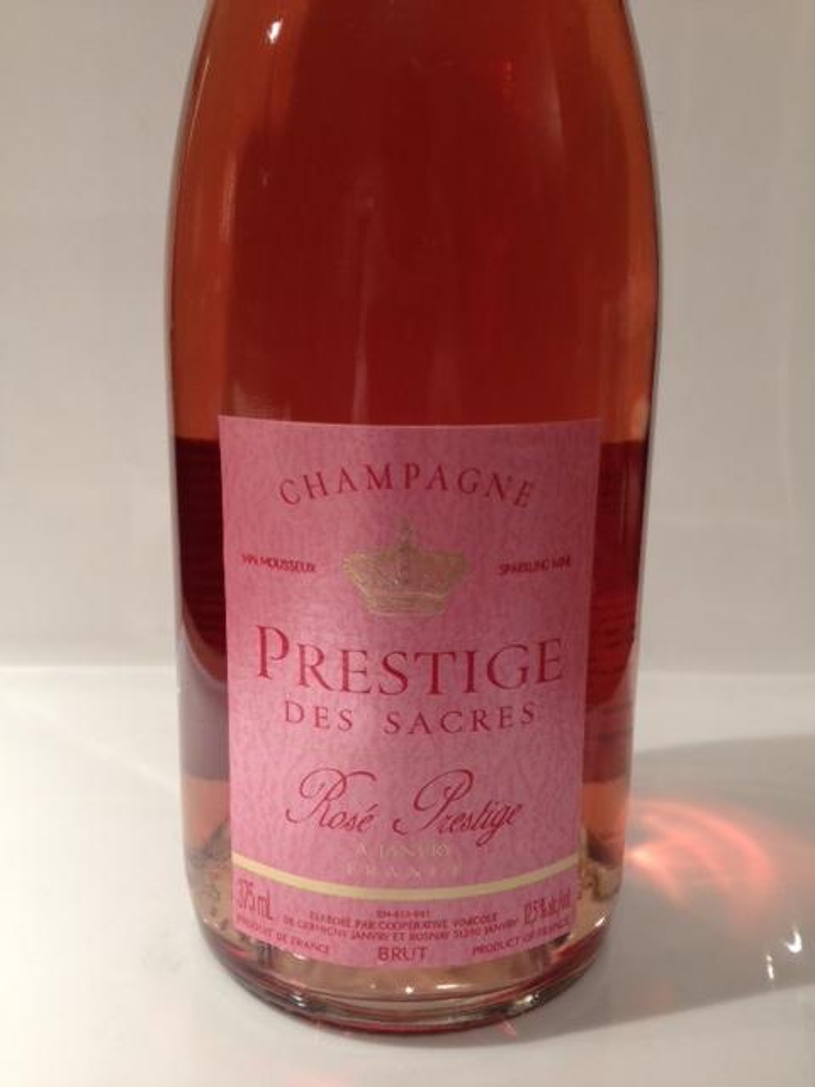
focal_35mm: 35
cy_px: 544
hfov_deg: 40.7
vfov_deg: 52.6
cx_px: 408
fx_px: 1099
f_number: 2.4
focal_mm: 4.28
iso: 64
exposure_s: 1/20
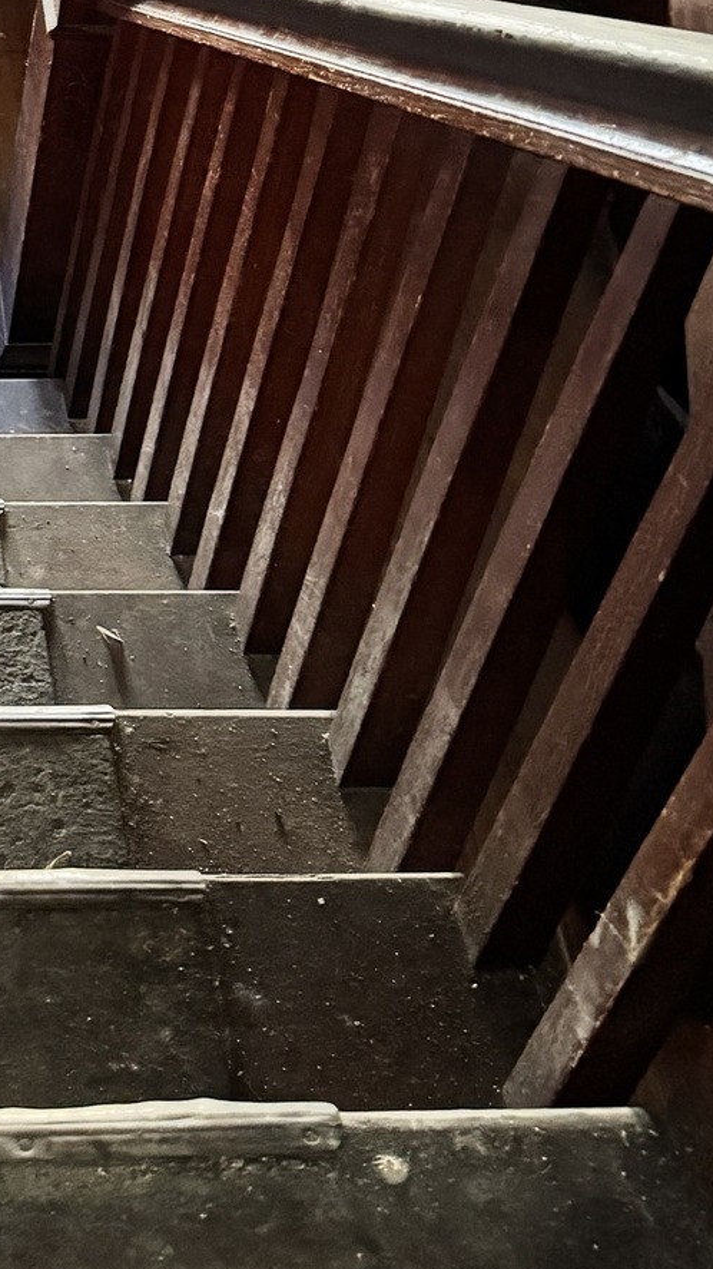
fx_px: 2287
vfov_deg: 29.2
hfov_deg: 16.5
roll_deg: -0.7
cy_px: 30
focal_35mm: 68
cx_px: -291
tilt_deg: -41.4
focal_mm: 6.76
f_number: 1.78
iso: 1000
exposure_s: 1/40
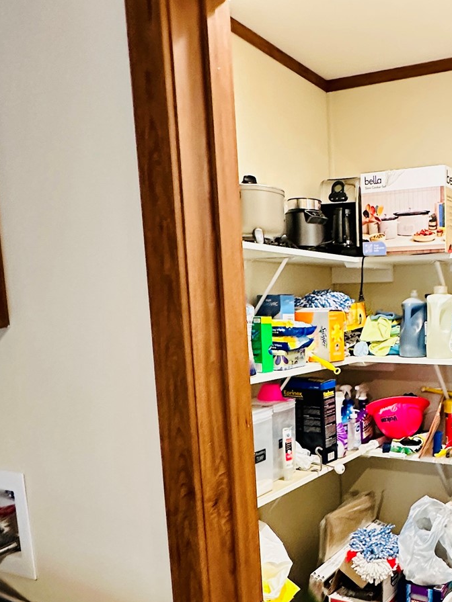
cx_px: 439
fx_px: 557
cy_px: 375
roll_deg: +0.0
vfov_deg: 56.2
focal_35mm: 32
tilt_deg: -6.3
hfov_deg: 39.6
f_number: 2.2
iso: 640
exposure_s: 1/60
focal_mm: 2.22
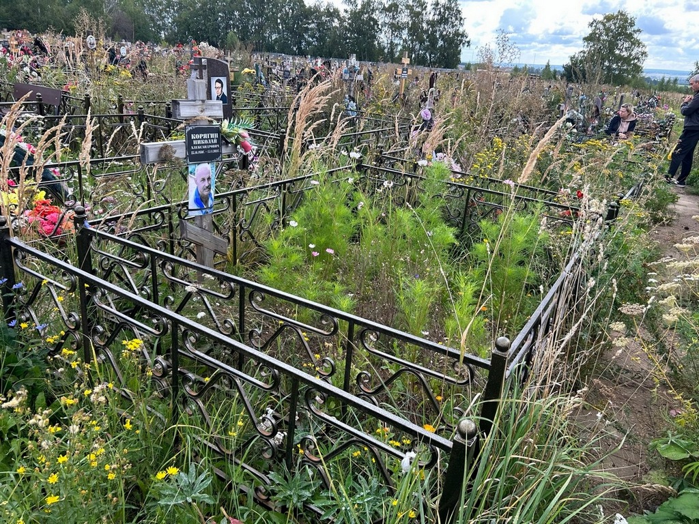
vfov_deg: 53.1
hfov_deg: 67.3
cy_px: 262
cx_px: 350
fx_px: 525
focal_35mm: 26
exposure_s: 1/639
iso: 50
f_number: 1.5
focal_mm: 5.7
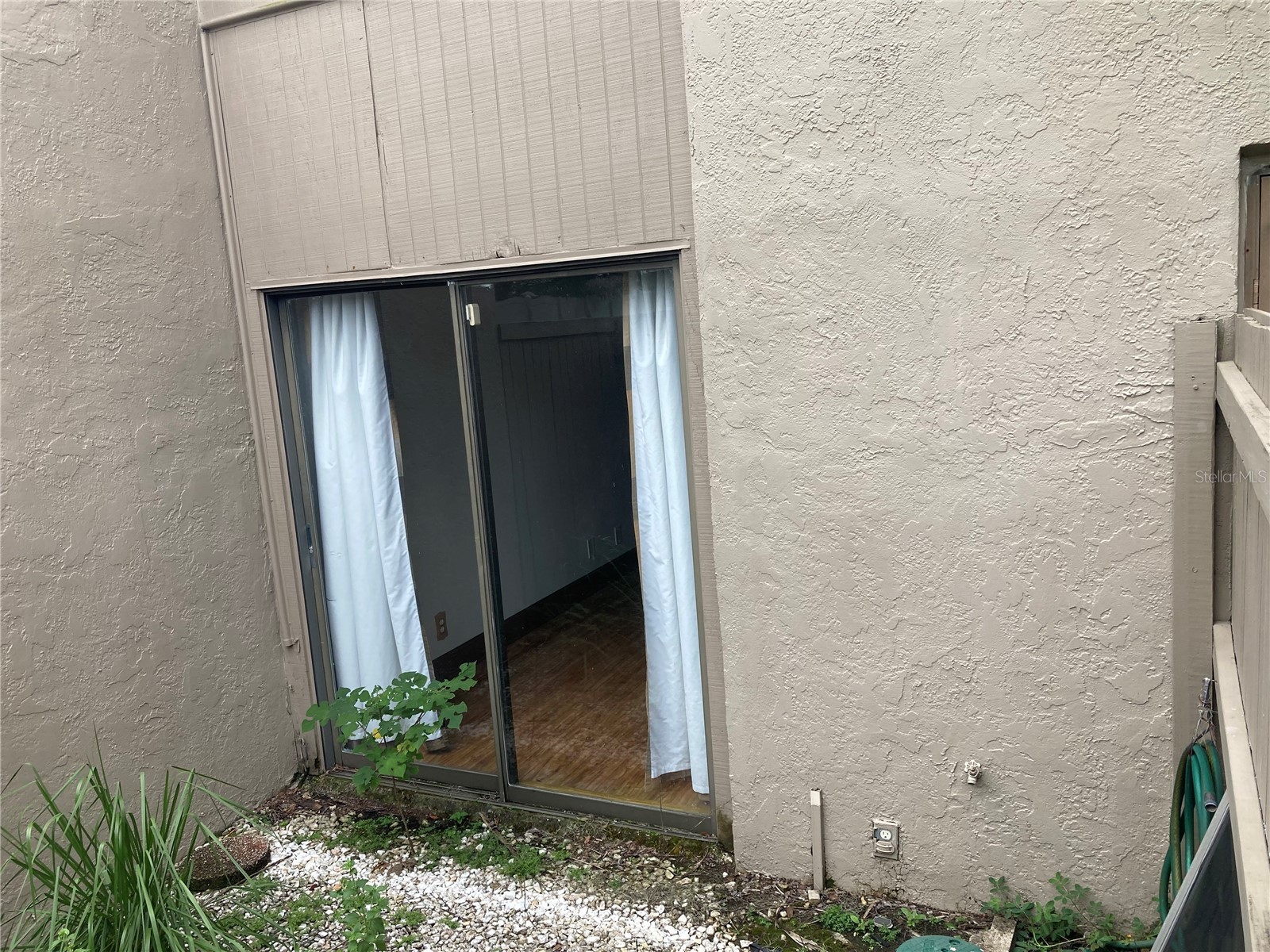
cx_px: 635
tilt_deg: -7.2
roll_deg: +3.5
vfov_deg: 49.7
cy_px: 476
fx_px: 1027
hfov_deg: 63.4
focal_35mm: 28
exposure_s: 1/392
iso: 20
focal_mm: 3.99
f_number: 1.8
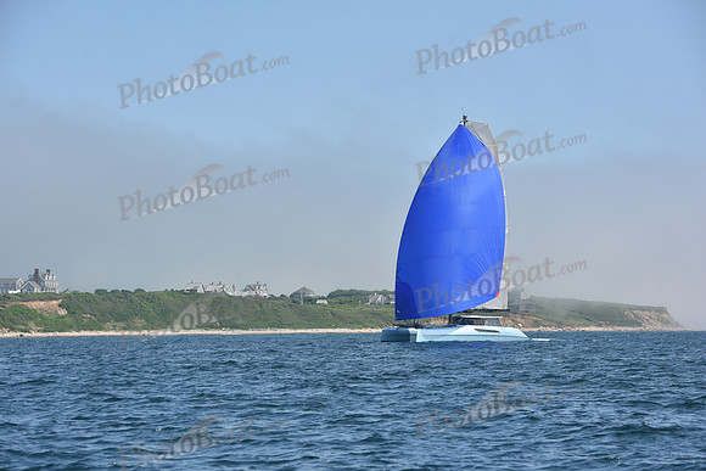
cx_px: 353
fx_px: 2354
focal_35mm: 120
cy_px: 236
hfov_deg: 17.1
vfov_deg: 11.4
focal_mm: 120
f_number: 8
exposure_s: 1/1600
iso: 320
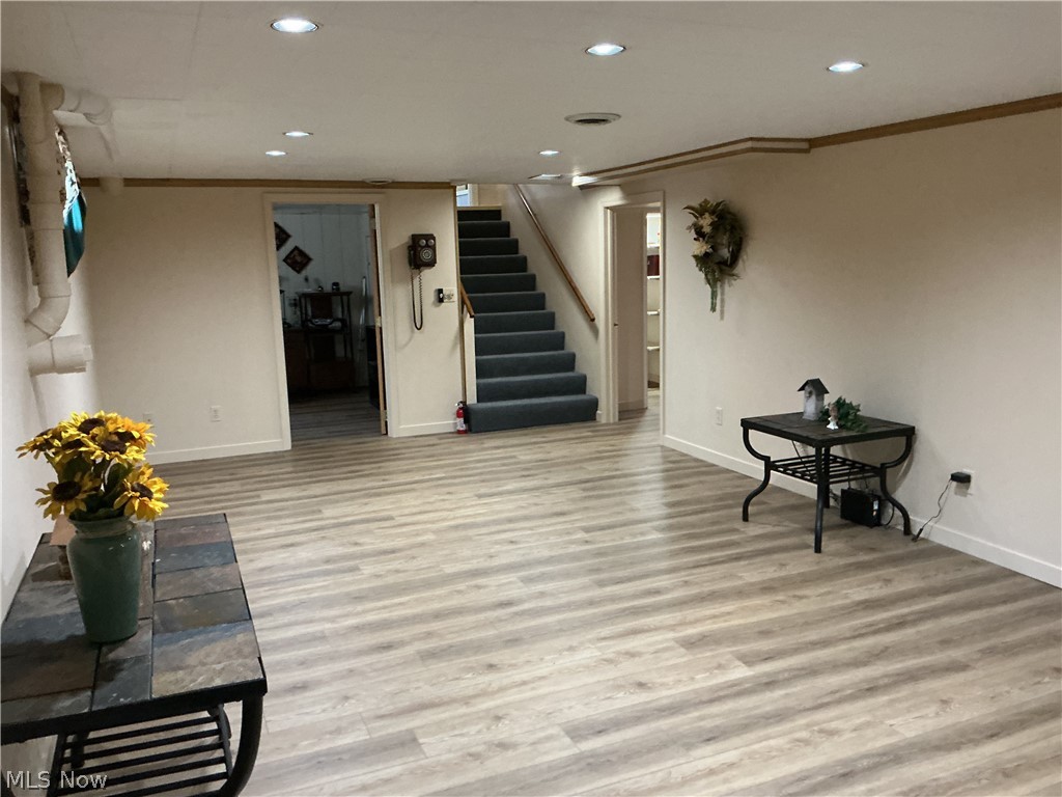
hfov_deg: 61.7
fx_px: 890
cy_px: 398
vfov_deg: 48.2
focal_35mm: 29
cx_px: 531
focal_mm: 3
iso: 320
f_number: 1.8
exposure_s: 1/30
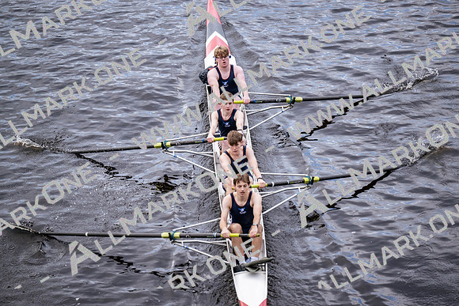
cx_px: 230
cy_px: 153
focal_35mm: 200
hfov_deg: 10.3
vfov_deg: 6.9
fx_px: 2550
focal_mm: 200
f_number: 2.8
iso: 900
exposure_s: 1/2000
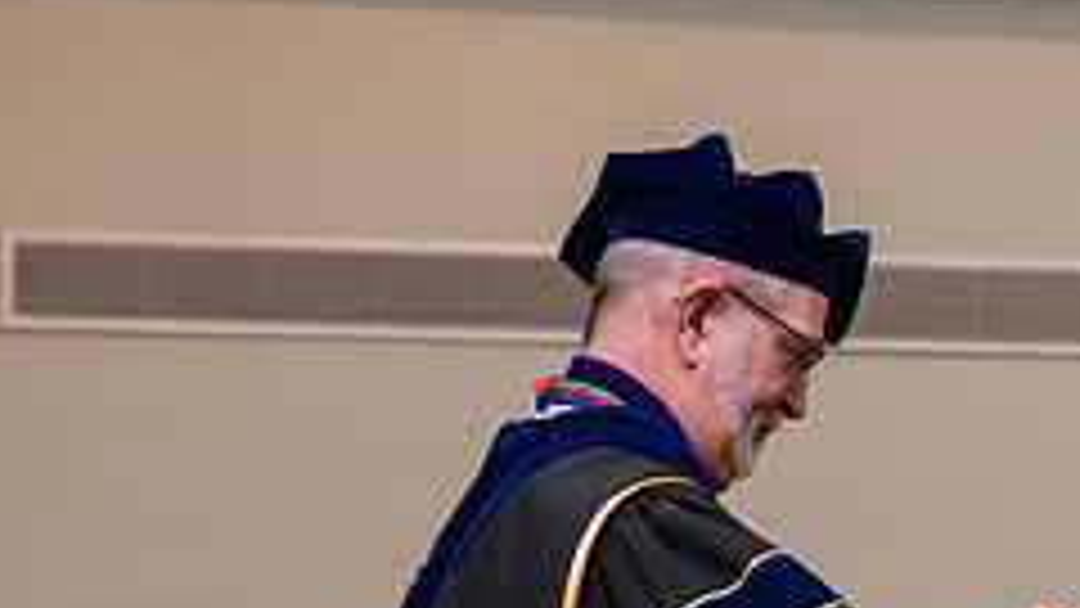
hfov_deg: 10.3
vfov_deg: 5.8
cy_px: 664
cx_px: 1048
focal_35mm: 208
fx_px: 5957
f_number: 4.5
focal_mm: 82
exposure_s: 1/200
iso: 2500
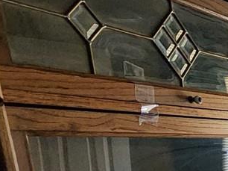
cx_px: 544
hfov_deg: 15.3
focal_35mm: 68
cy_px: 231
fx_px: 448
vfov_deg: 19.6
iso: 500
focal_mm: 2.2
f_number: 2.2
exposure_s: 1/30
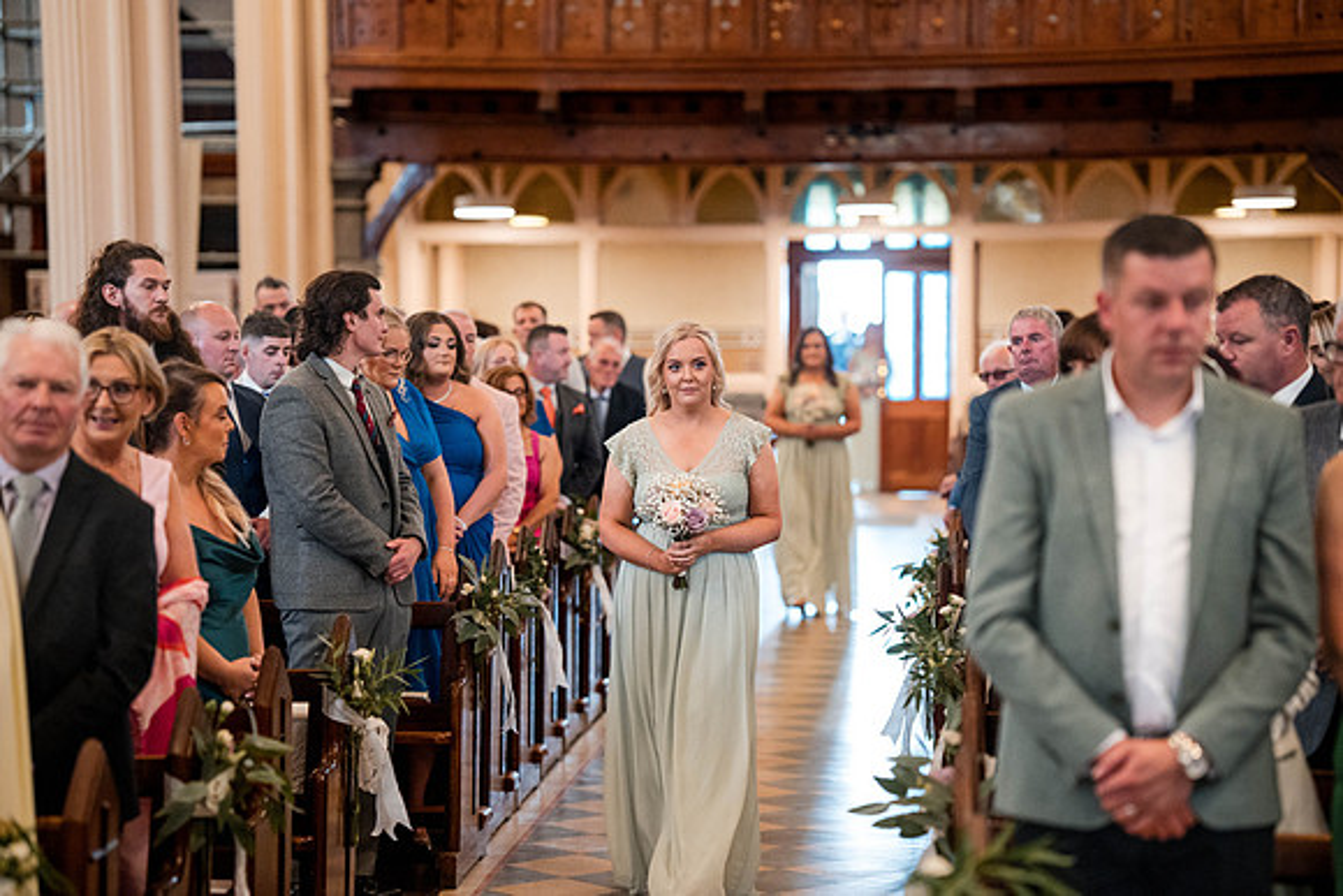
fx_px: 3324
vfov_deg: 15.4
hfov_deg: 22.8
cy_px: 448
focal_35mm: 89
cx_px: 672
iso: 4000
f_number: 2
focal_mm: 85
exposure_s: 1/500
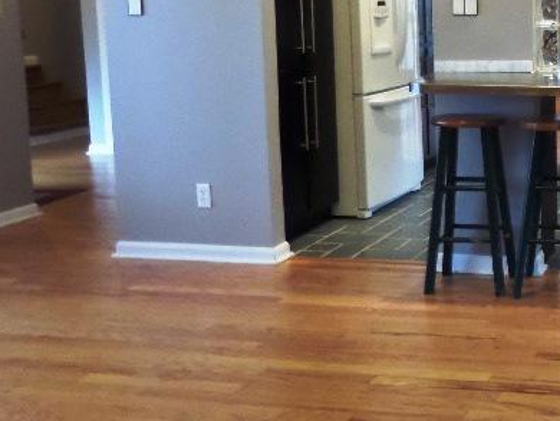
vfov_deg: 23.2
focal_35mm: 63
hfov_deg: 28.3
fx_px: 1020
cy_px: 125
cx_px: 593
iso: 320
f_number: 3.1
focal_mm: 4.3
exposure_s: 1/20
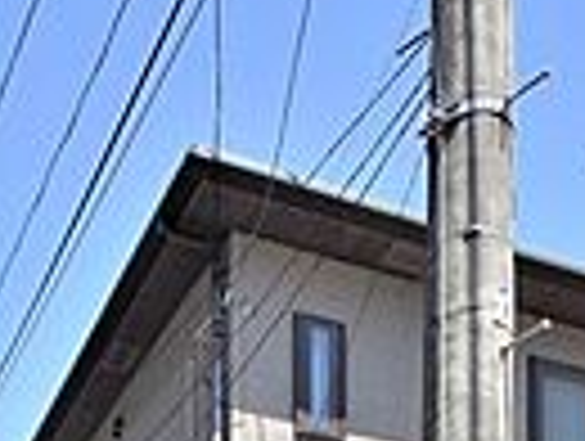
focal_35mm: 53
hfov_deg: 35.2
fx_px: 897
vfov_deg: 18.7
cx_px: 137
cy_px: 864
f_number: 7.1
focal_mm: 10
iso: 100
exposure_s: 1/200
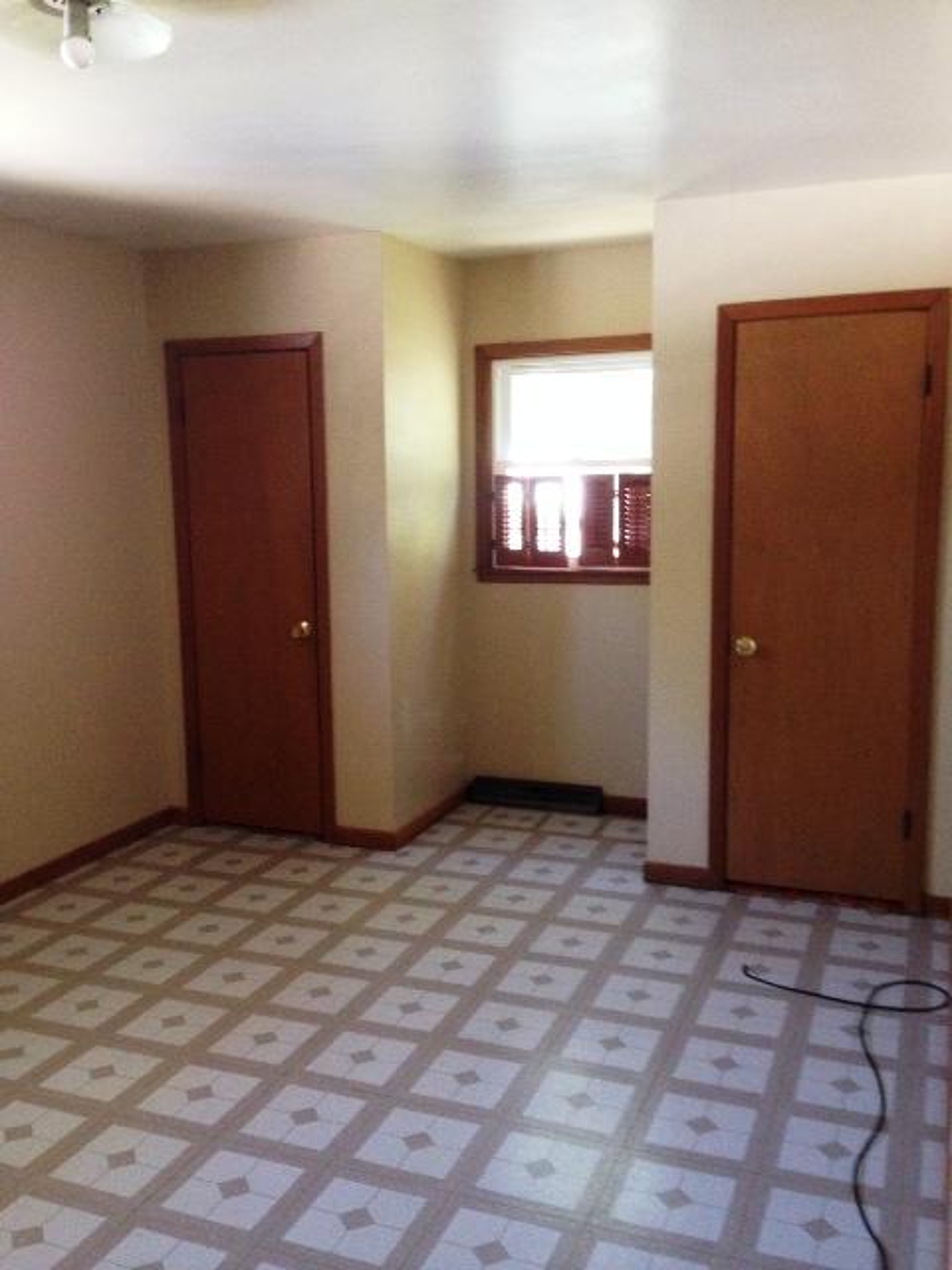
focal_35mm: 33
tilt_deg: -8.1
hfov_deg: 42.9
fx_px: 1210
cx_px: 476
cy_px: 635
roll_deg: +1.5
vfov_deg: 55.4
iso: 250
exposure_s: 1/20
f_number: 2.4
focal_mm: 4.12
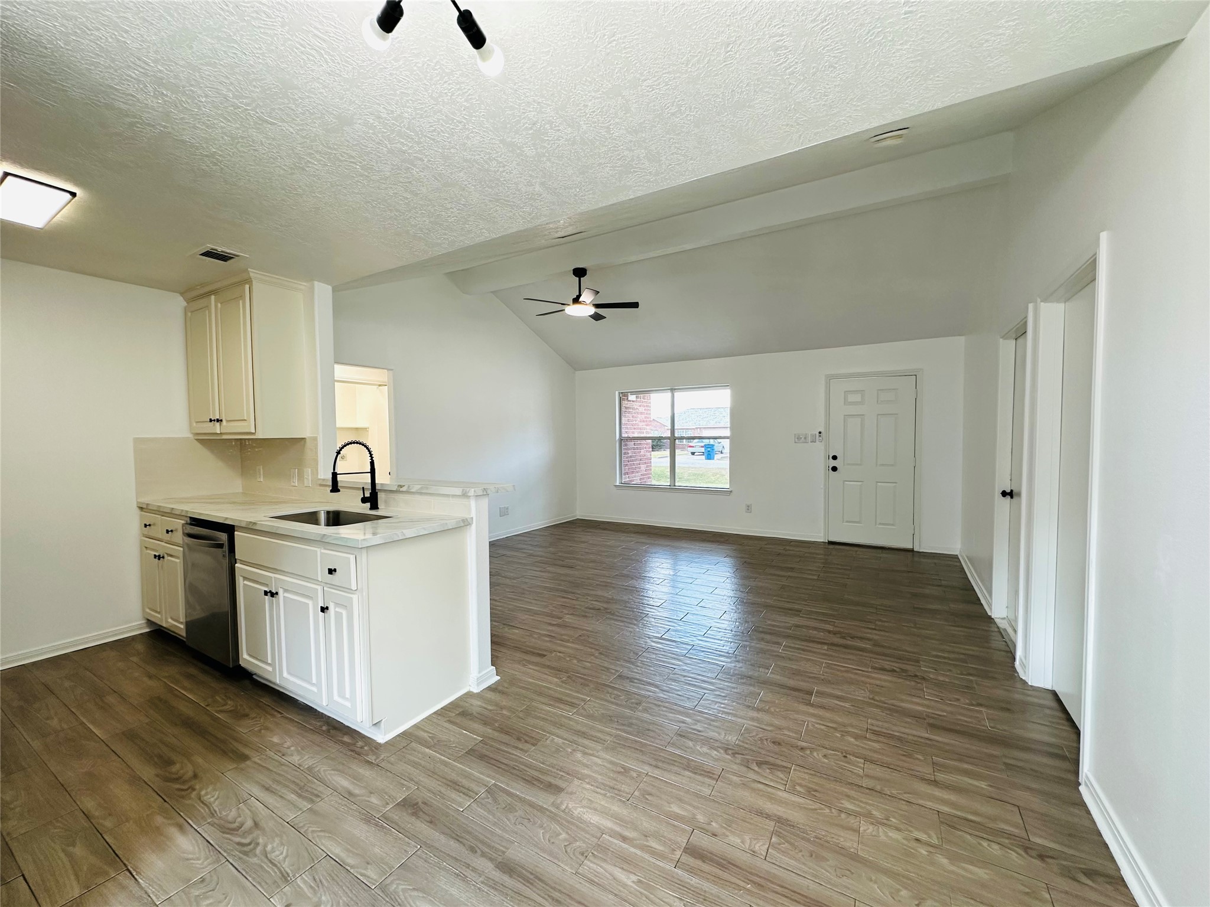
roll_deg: +0.0
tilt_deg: -1.9
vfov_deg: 85.7
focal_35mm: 14
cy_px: 454
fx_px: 489
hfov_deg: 102.1
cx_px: 605
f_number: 2.2
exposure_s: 1/120
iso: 160
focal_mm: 2.22
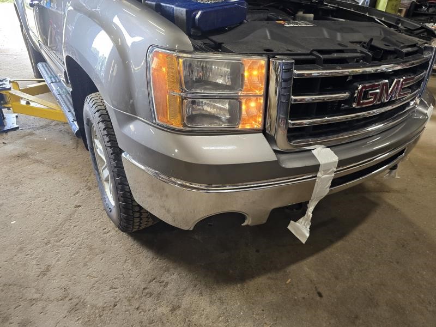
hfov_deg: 73.9
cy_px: 164
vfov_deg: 58.9
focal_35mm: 23
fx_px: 290
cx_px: 218
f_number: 1.7
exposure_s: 1/120
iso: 160
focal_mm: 6.3
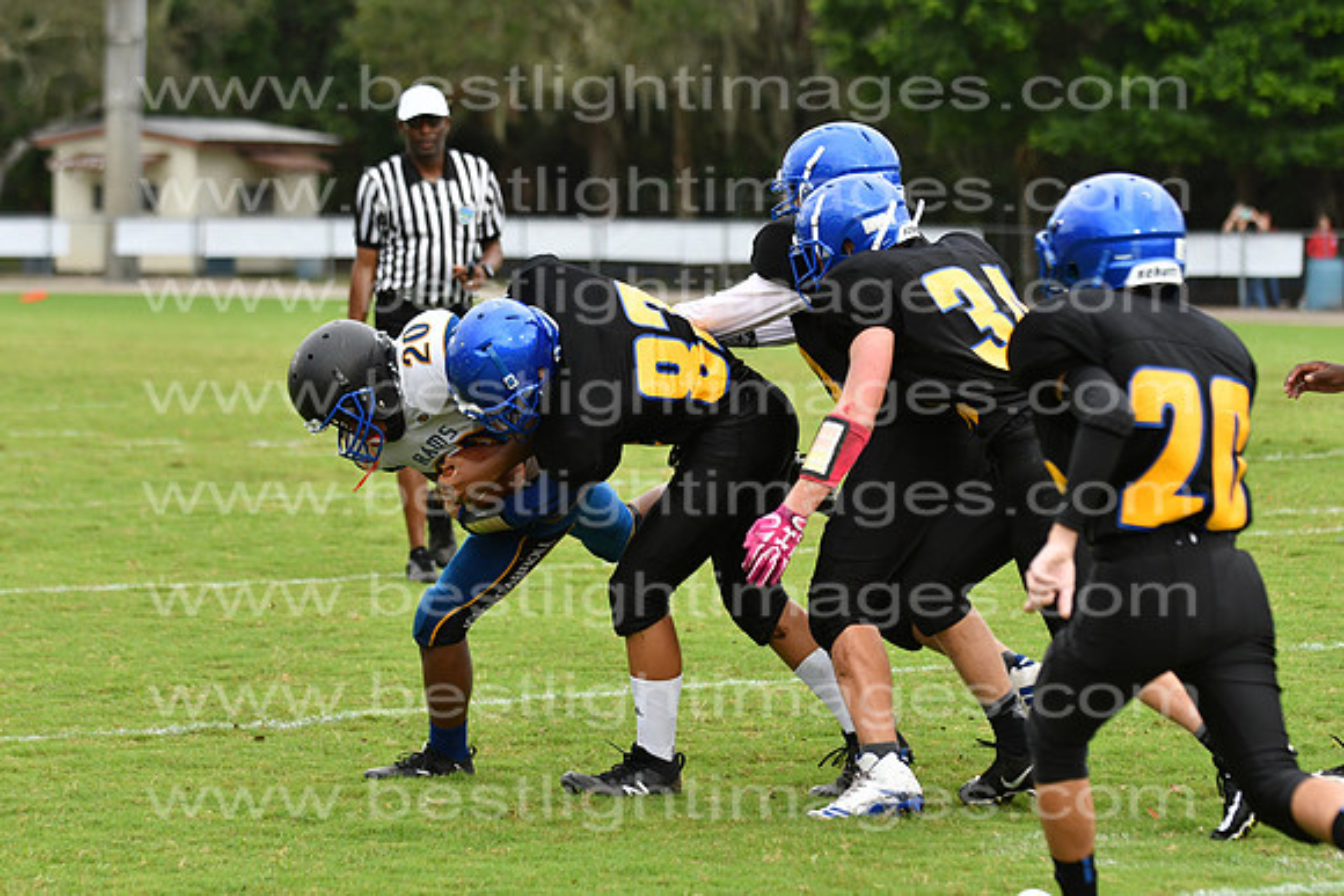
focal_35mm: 210
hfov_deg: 9.8
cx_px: 672
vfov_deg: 6.5
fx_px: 7841
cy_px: 448
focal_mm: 140
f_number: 3.5
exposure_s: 1/2000
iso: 800
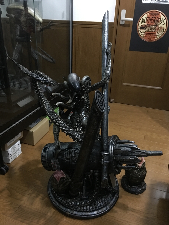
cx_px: 84
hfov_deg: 48.2
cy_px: 112
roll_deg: -2.4
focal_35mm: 29
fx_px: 189
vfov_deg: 61.7
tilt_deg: -24.0
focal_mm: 4.15
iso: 160
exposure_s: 1/4
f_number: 2.2
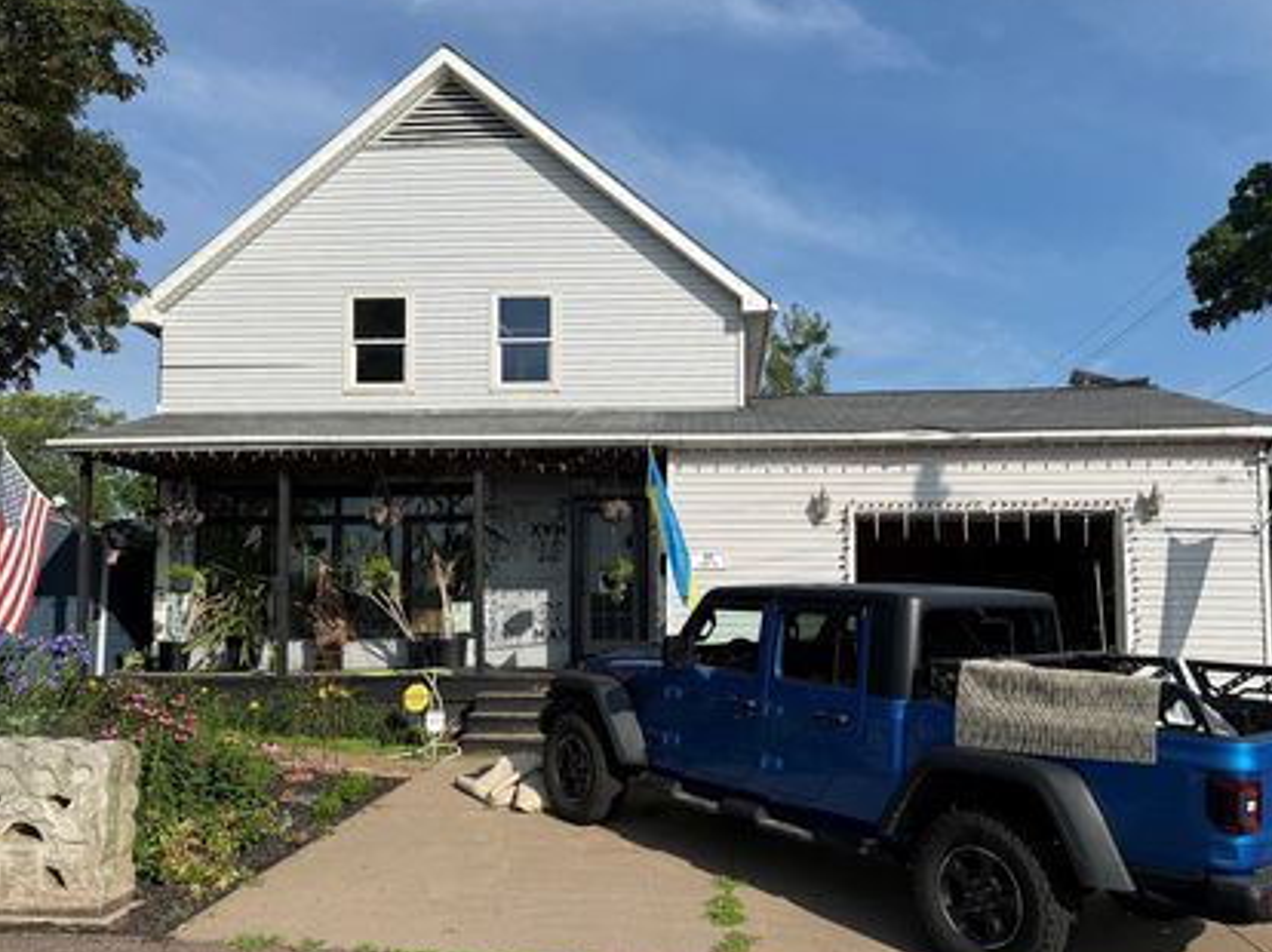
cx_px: 667
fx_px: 1065
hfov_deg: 61.7
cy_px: 533
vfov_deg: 48.1
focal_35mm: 29
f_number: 1.78
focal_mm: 6.76
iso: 80
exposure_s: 1/6711
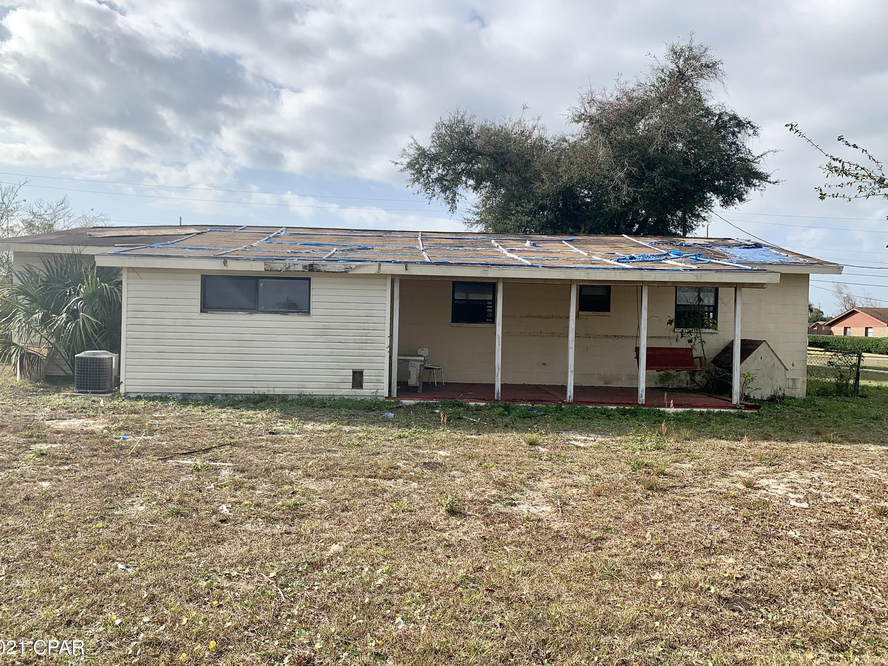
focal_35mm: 27
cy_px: 333
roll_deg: -2.8
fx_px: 693
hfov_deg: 65.3
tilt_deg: +1.1
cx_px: 429
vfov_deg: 51.4
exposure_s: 1/3086
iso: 25
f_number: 1.8
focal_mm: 4.25
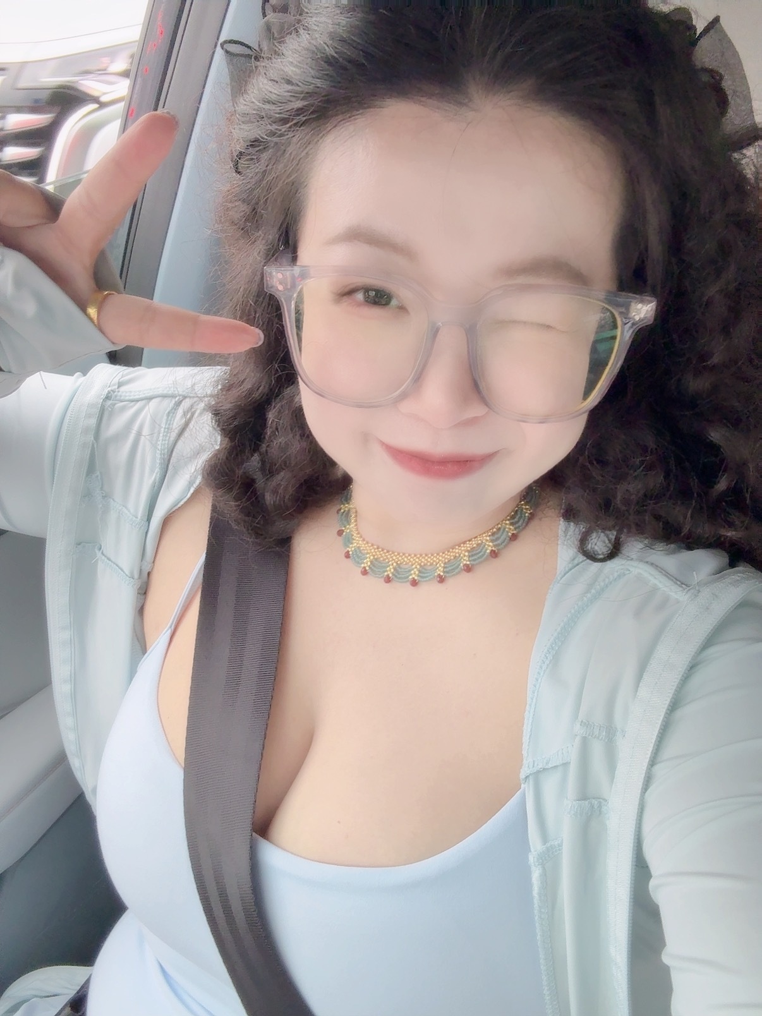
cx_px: 381
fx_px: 881
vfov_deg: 60.0
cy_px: 508
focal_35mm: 30
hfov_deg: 46.8
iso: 200
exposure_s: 1/60
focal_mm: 2.69
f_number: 1.9
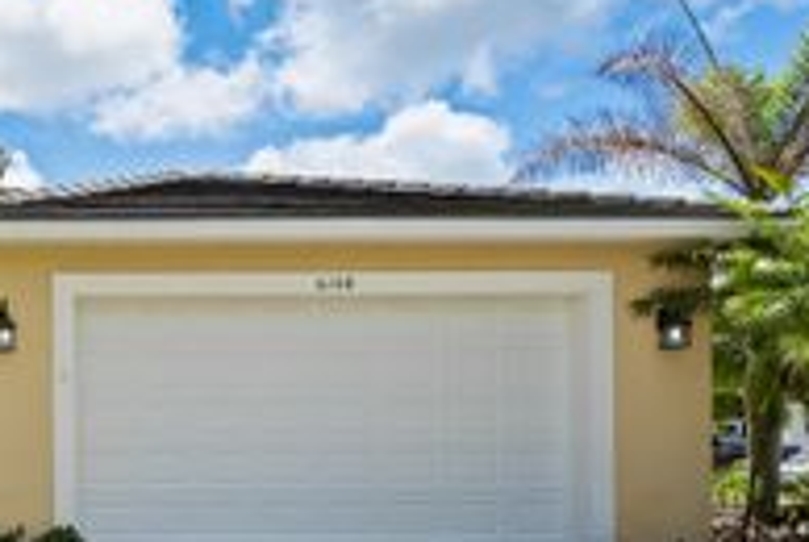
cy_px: 444
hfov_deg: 40.1
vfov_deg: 35.6
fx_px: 810
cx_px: -129
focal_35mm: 36
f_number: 9
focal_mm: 14
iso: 250
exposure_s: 1/800
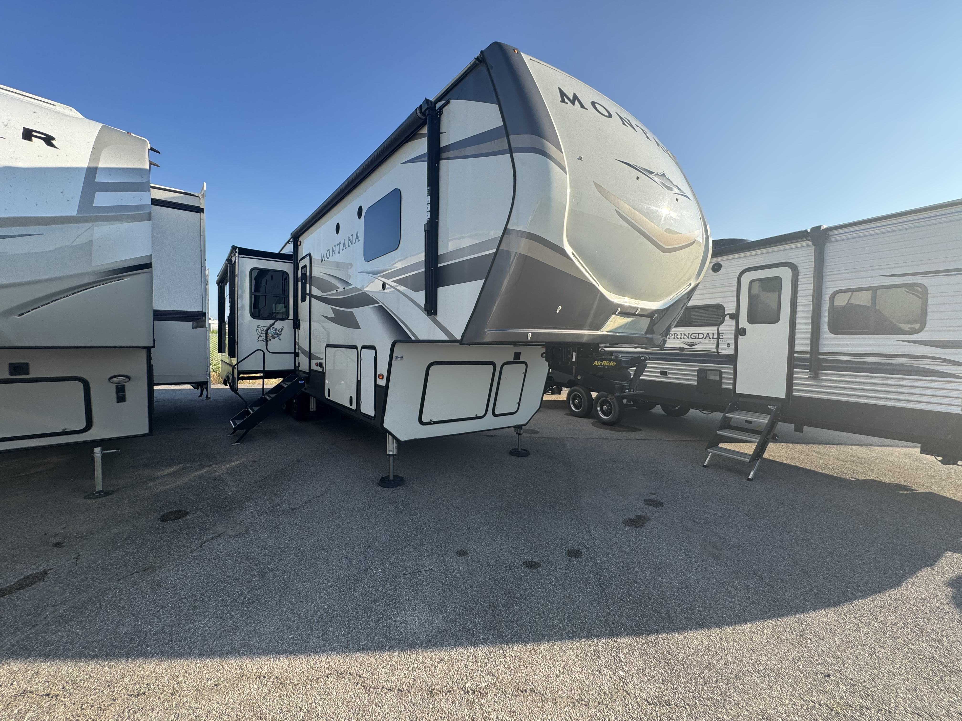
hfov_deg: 102.1
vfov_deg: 85.7
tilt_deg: -4.3
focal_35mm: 14
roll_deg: -2.2
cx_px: 481
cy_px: 360
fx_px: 389
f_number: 2.2
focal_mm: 2.22
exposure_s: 1/529
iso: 40
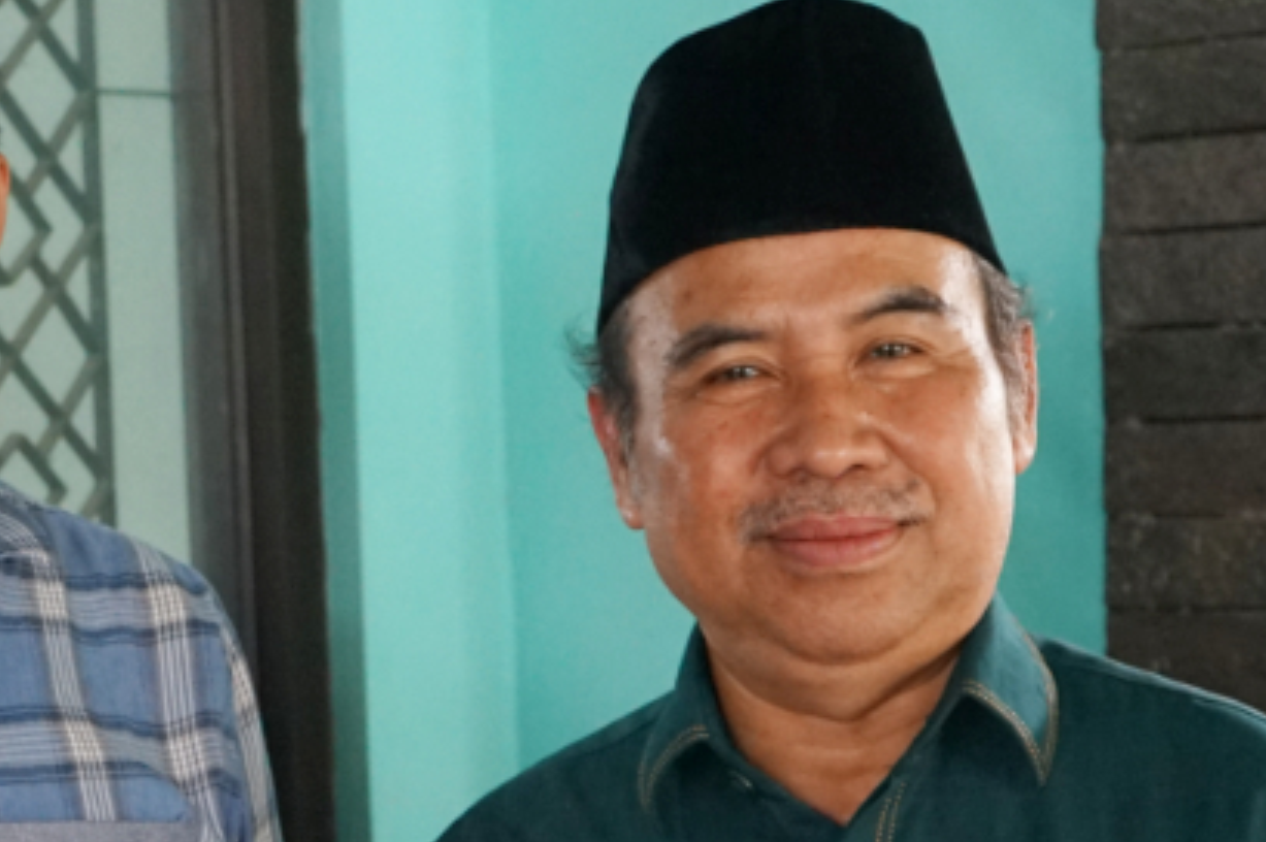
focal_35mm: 94
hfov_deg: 21.4
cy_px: 848
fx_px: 3303
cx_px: 245
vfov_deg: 14.3
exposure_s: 1/160
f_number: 4
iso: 3200
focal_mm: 32
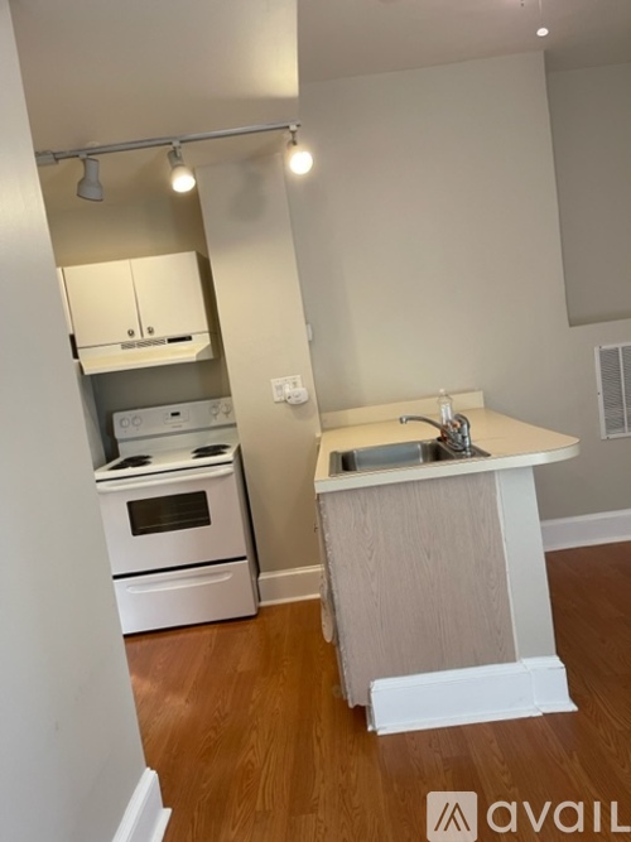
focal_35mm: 26
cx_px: 316
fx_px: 632
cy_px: 421
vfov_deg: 67.3
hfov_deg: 53.0
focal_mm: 5.1
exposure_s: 1/60
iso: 100
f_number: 1.6
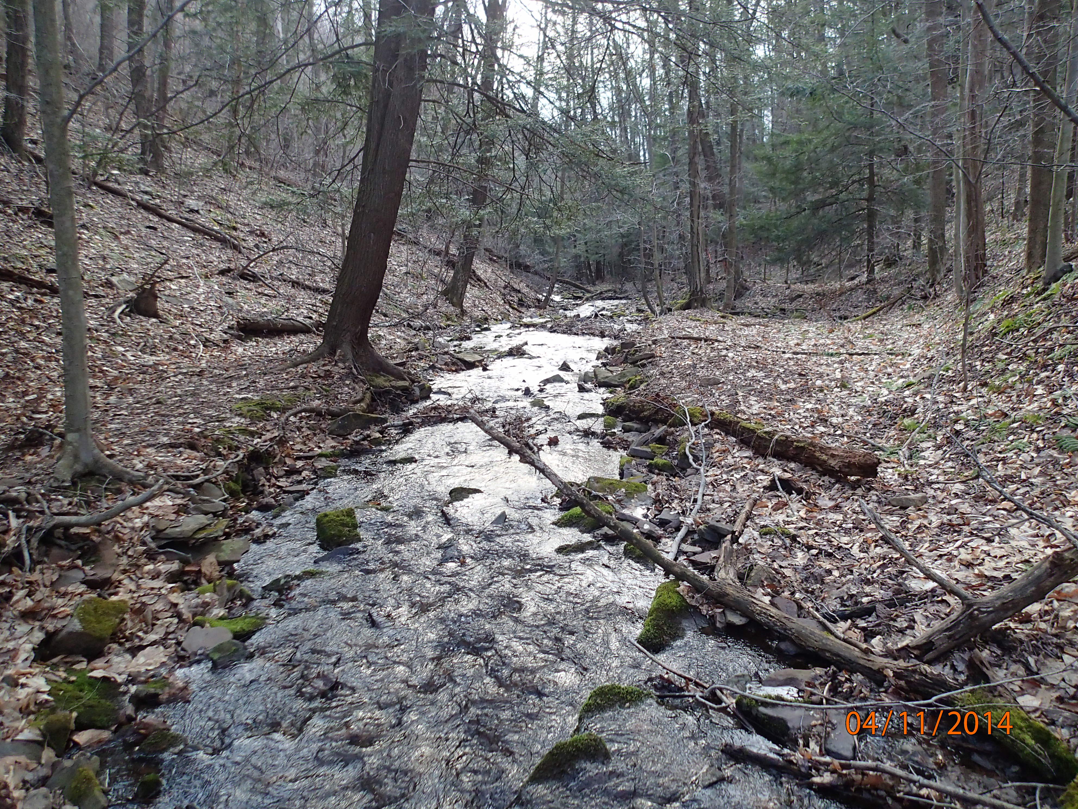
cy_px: 404
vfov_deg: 54.9
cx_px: 539
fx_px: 779
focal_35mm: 25
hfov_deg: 69.4
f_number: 2
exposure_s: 1/500
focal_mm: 4.5
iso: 320
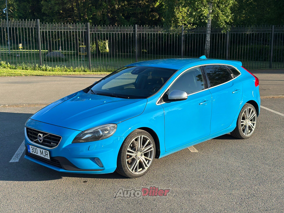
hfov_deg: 39.7
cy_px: 106
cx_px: 142
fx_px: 394
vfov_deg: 30.3
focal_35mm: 48
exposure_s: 1/2976
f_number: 1.78
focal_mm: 6.86
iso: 80
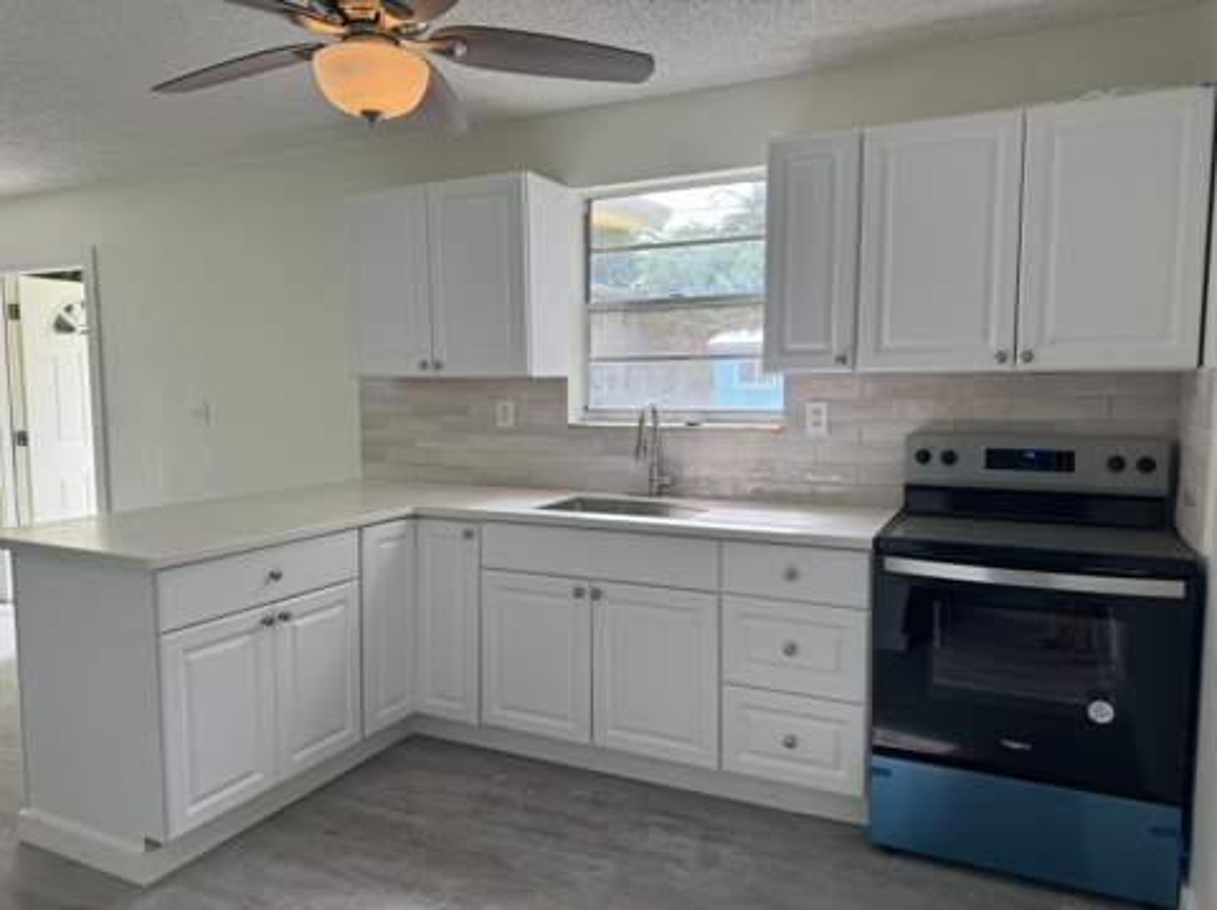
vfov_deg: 56.7
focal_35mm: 24
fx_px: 843
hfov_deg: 71.7
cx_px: 608
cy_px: 455
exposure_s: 1/167
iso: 64
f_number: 1.78
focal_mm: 6.76
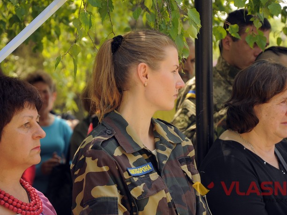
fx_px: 1431
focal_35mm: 173
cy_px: 108
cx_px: 149
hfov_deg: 11.5
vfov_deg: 8.6
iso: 200
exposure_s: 1/125
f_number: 5.6
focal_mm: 105
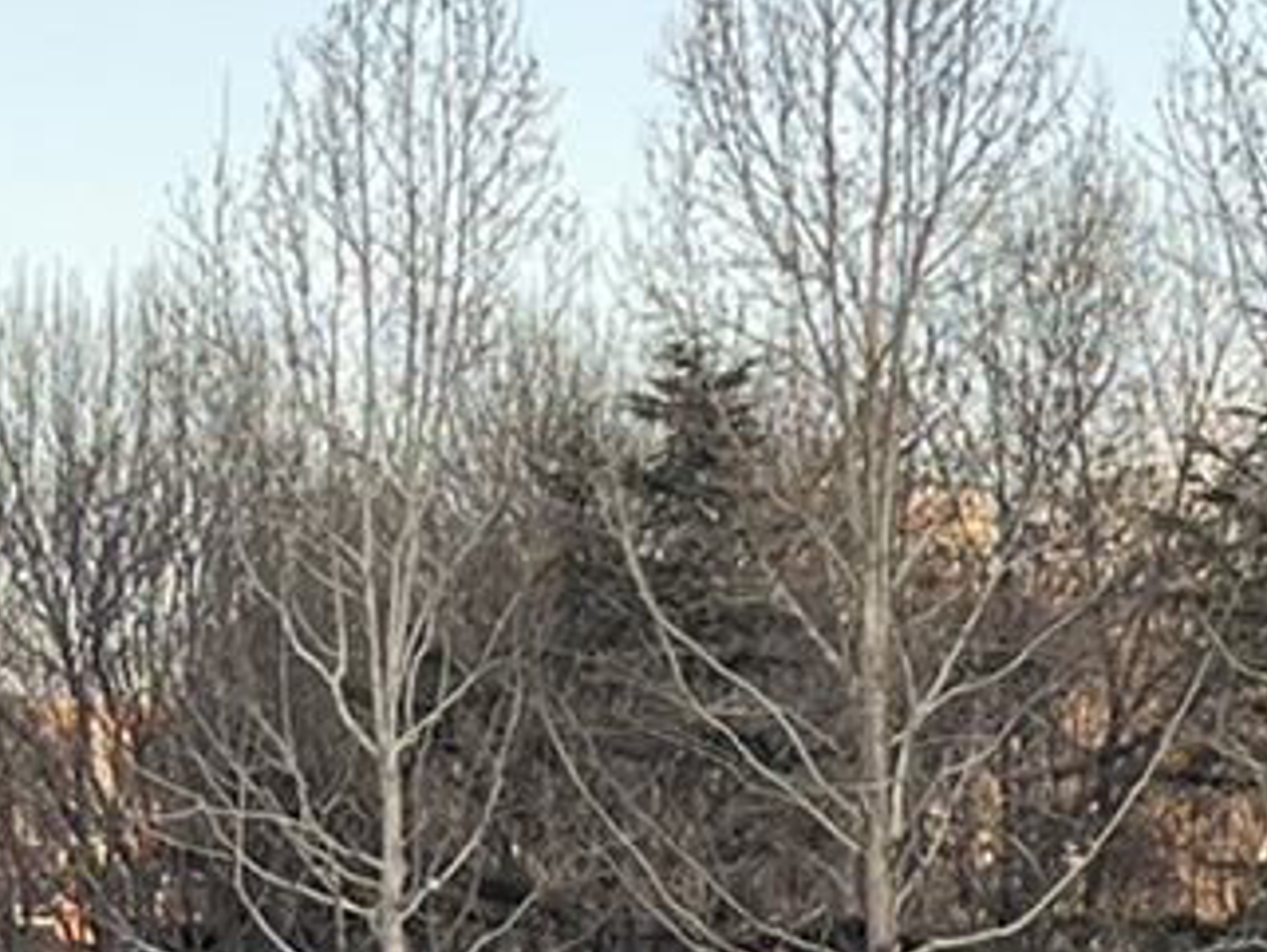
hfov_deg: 12.2
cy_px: 1691
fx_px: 5932
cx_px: 675
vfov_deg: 8.8
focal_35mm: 162
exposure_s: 1/550
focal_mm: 5.1
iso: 50
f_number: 1.6
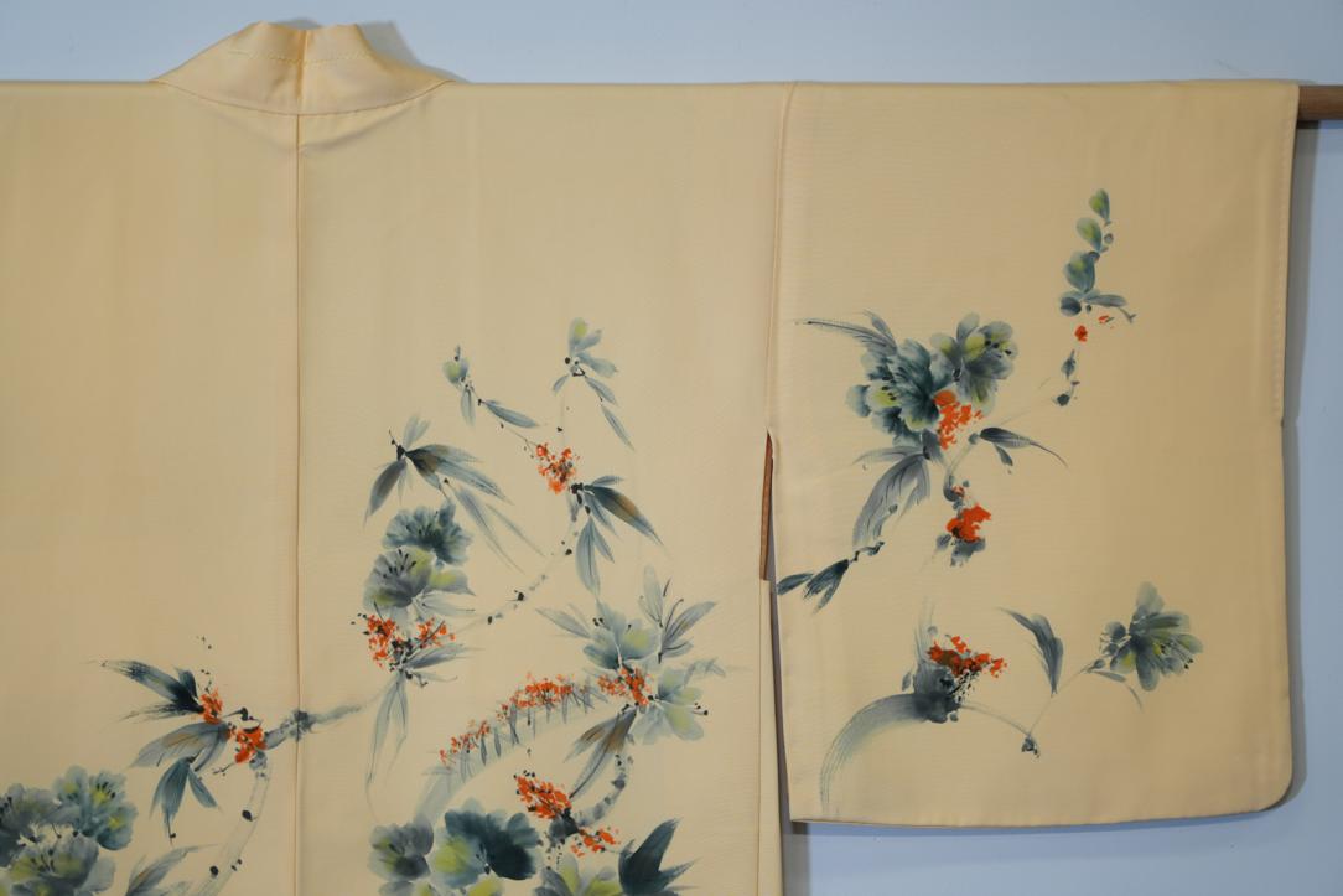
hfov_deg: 20.4
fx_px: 3731
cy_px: 448
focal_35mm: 100
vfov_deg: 13.7
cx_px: 672
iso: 400
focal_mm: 100
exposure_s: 1/100
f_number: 4
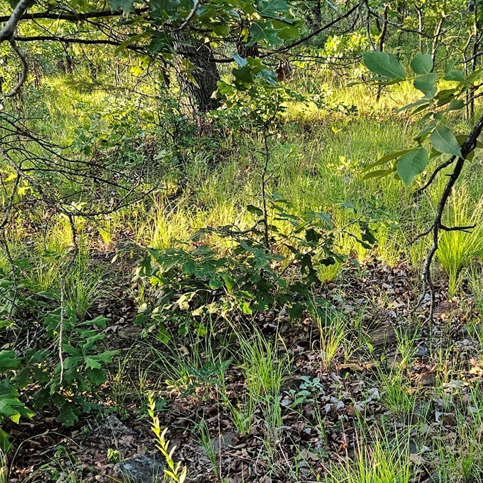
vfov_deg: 31.1
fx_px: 868
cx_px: 372
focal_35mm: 55
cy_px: 272
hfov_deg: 30.5
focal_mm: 5.4
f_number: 1.8
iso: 125
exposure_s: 1/180
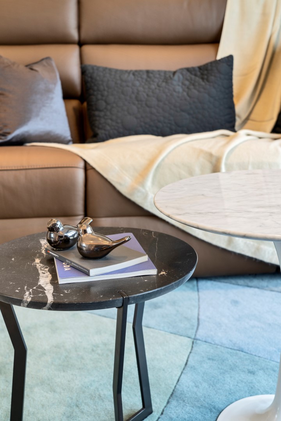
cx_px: 140
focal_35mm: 46
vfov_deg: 42.7
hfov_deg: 29.2
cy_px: 210
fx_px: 539
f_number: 7.1
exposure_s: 1/30
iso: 400
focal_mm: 46
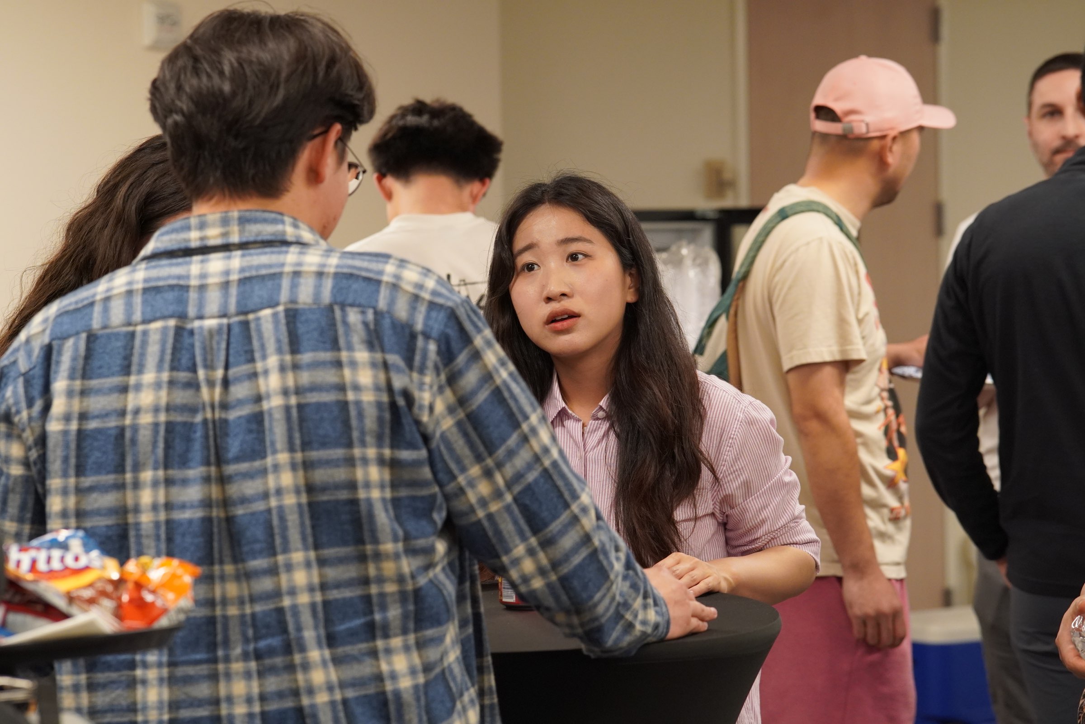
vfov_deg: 12.2
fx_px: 3390
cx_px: 542
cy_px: 362
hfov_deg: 18.2
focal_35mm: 112
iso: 1250
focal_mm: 75
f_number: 4
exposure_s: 1/160
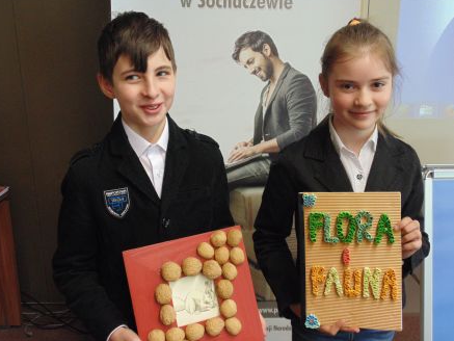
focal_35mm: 35
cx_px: 221
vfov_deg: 40.7
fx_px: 459
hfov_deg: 52.6
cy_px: 168
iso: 250
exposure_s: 1/30
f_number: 3.4
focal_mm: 6.2
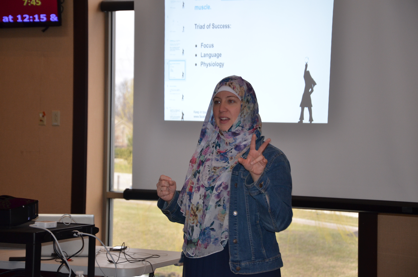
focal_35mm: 99
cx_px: 209
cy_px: 138
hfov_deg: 20.7
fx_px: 1147
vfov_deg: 13.8
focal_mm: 66
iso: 800
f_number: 5.3
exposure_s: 1/60
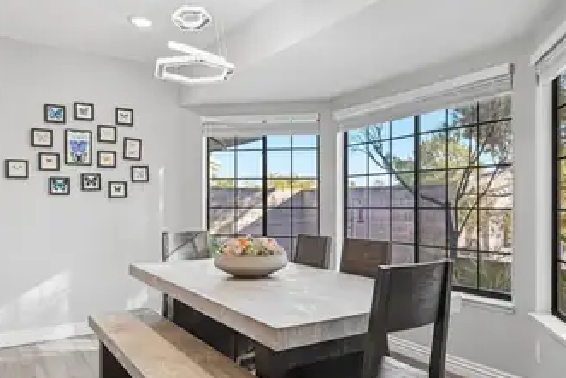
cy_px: 208
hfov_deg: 63.1
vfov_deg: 44.9
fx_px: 456
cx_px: 337
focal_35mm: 29
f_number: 9
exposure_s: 1/640
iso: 500
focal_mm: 24
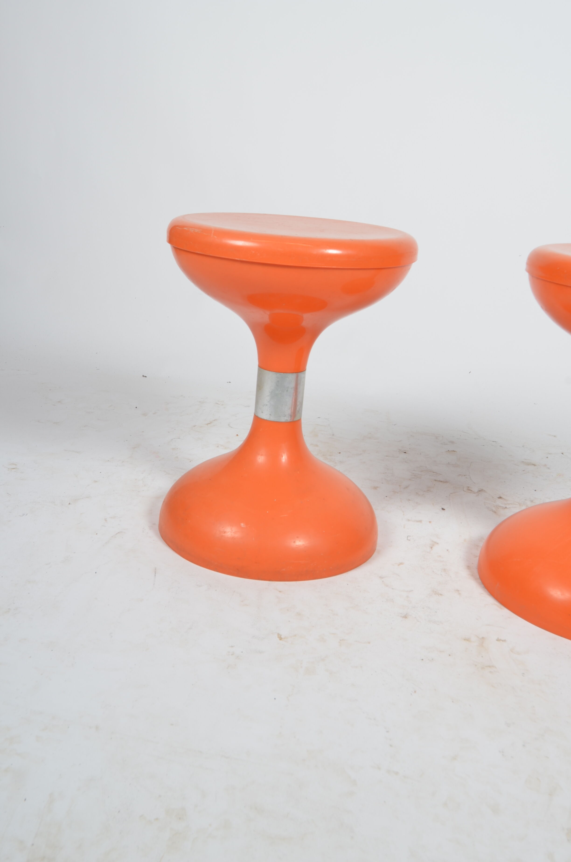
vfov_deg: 53.2
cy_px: 431
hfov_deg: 36.7
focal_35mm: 36
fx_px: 860
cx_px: 286
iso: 100
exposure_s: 1/125
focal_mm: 24
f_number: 11
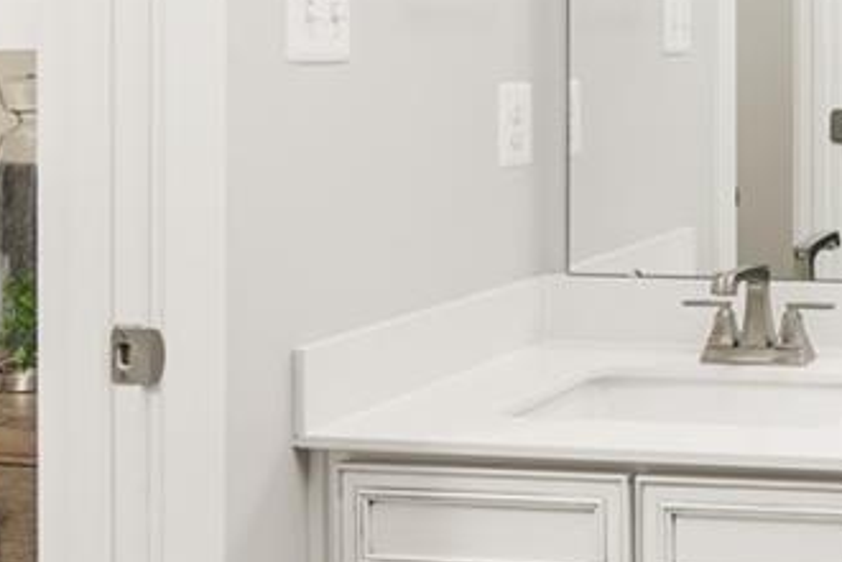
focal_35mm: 59
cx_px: 1023
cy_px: 78
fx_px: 1380
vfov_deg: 22.5
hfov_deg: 29.1
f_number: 9
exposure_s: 1/200
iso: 200
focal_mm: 19
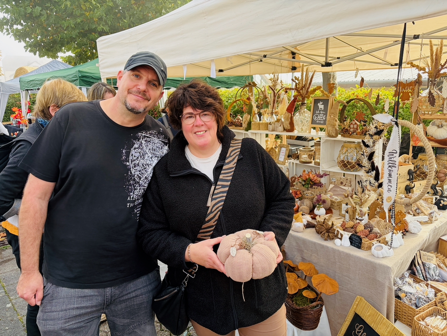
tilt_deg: -10.2
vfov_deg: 53.1
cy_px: 168
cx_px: 224
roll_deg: +0.0
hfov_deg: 67.3
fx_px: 336
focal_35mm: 26
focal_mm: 5.96
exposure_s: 1/586
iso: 64
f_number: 1.6
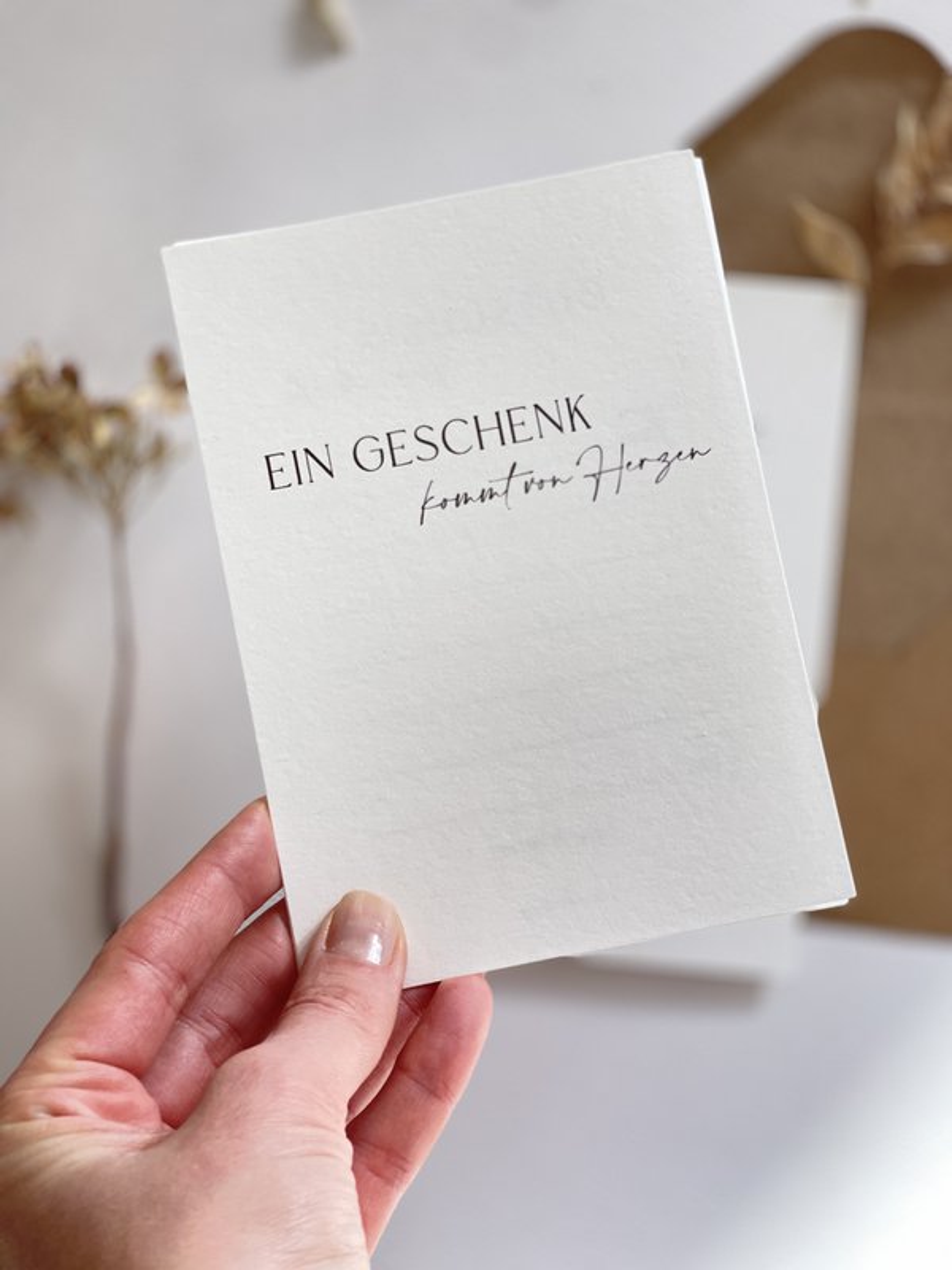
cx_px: 476
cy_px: 635
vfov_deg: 30.3
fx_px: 2347
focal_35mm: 64
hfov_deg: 22.9
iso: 125
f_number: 2.2
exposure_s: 1/121
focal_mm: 7.5
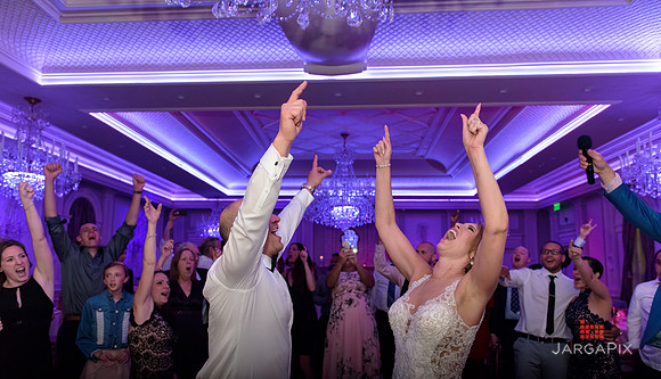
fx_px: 444
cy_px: 222
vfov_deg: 46.1
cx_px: 328
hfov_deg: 73.4
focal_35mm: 25
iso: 3200
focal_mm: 24
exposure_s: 1/125
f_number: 3.2
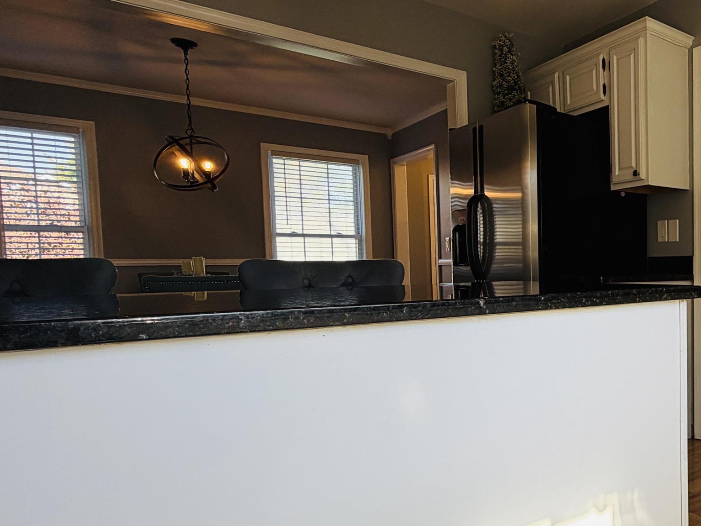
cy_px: 297
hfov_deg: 52.5
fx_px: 567
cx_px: 676
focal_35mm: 28
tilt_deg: -3.7
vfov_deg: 49.6
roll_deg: +0.5
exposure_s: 1/114
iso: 40
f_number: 2.2
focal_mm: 2.22
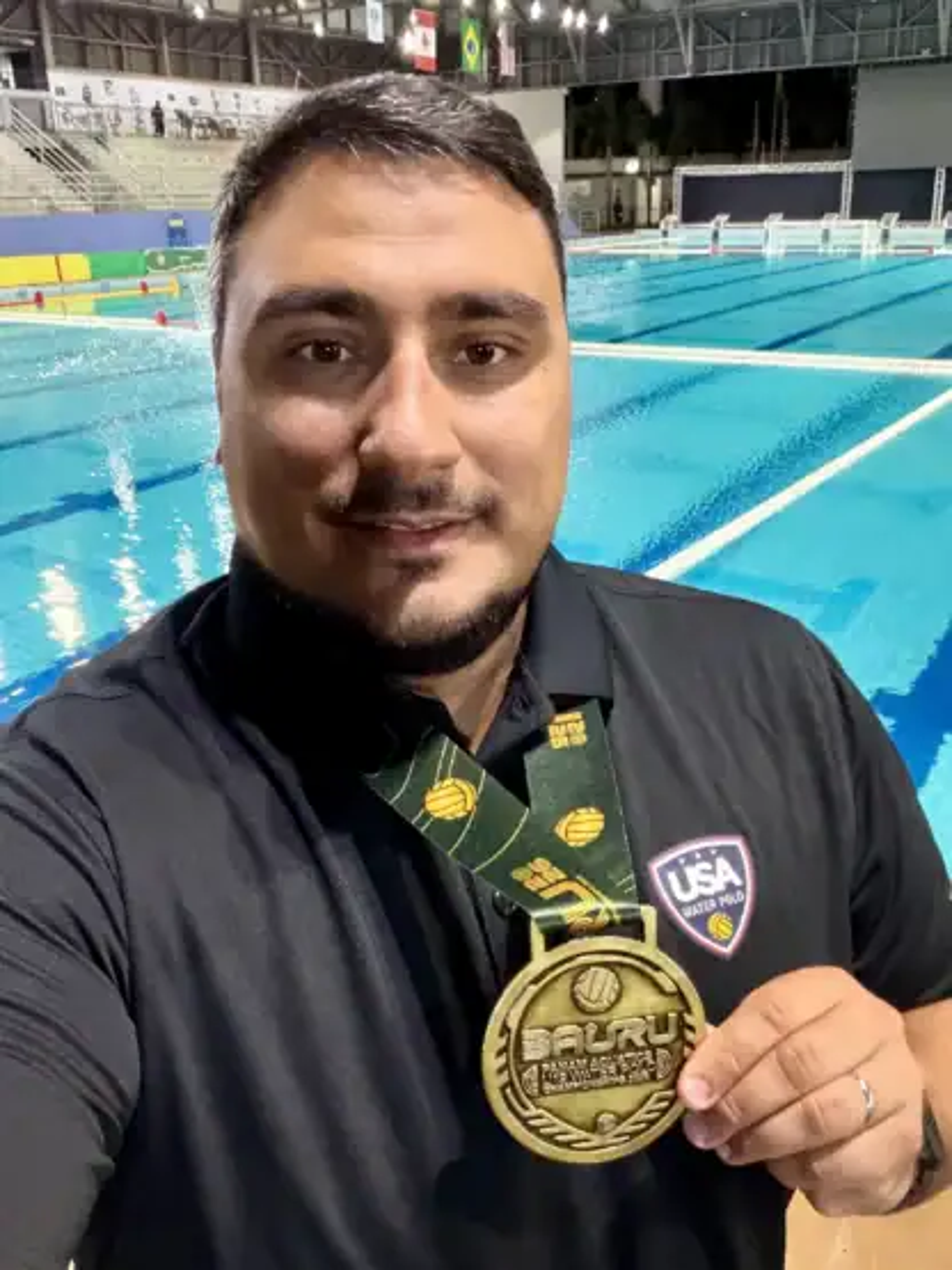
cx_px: 476
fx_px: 1100
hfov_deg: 46.8
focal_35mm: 30
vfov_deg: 60.0
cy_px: 635
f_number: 1.9
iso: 400
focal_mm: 2.71
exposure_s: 1/40
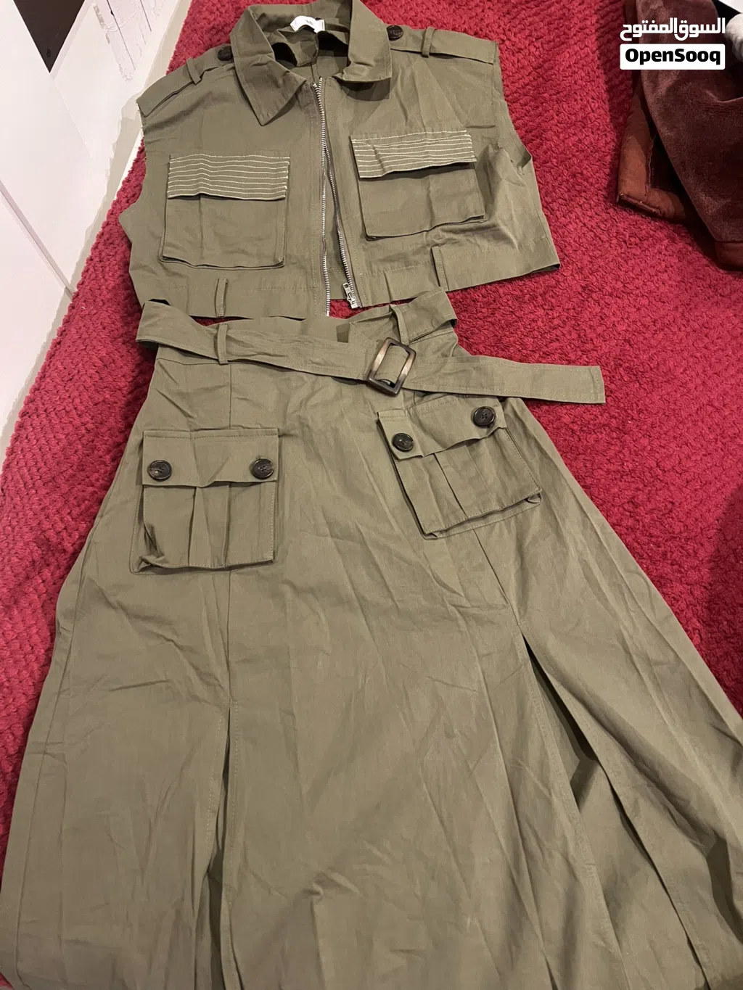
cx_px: 372
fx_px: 744
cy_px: 495
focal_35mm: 26
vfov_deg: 67.3
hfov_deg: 53.1
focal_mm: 5.7
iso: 500
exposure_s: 1/40
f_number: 1.5
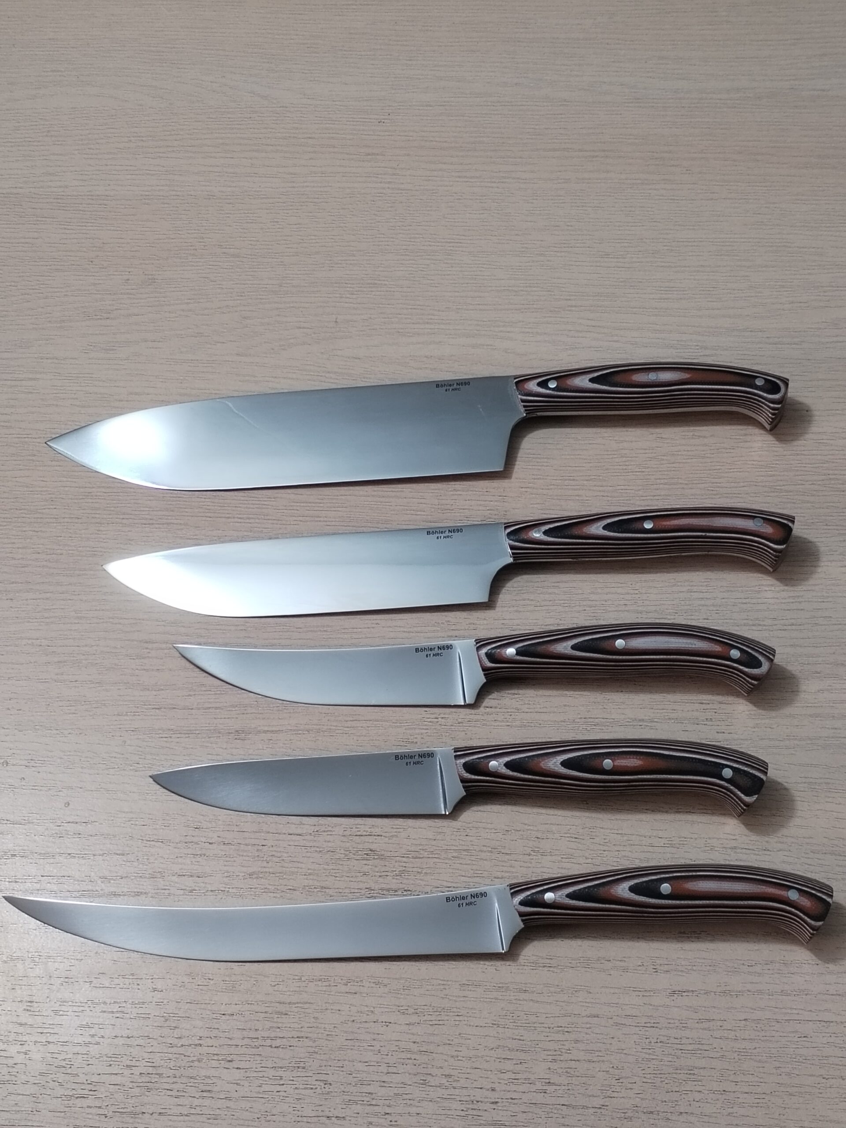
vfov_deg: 37.5
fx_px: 1662
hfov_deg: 28.6
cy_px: 564
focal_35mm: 51
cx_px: 423
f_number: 1.8
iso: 158
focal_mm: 4.75
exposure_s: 1/60
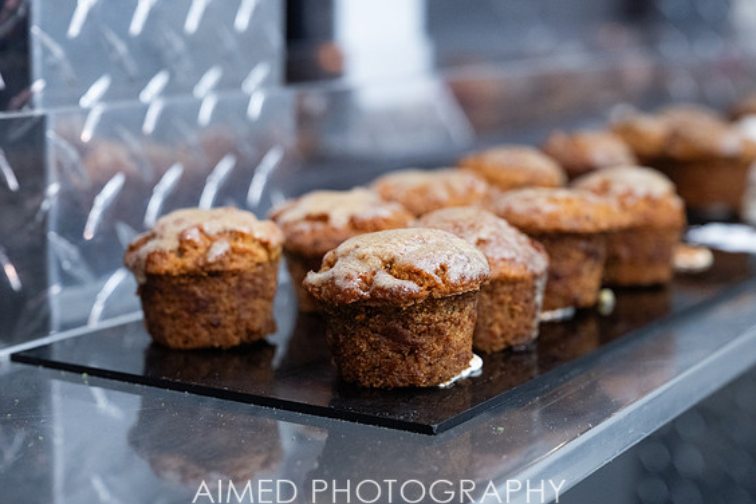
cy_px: 257
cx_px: 362
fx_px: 1638
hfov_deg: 26.0
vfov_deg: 17.5
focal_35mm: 78
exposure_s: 1/200
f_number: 6.3
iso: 3200
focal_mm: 70
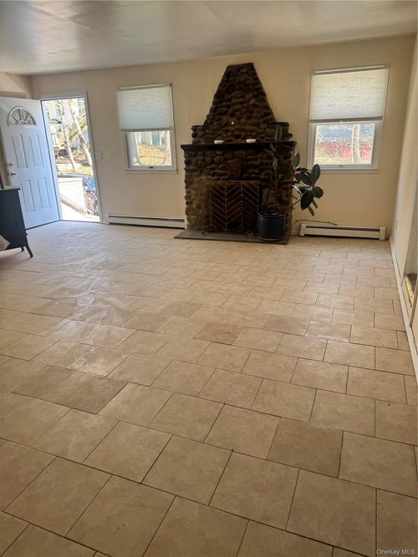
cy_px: 278
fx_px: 387
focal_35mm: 24
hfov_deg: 56.8
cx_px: 209
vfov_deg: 71.6
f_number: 1.78
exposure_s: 1/121
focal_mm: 6.76
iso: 100
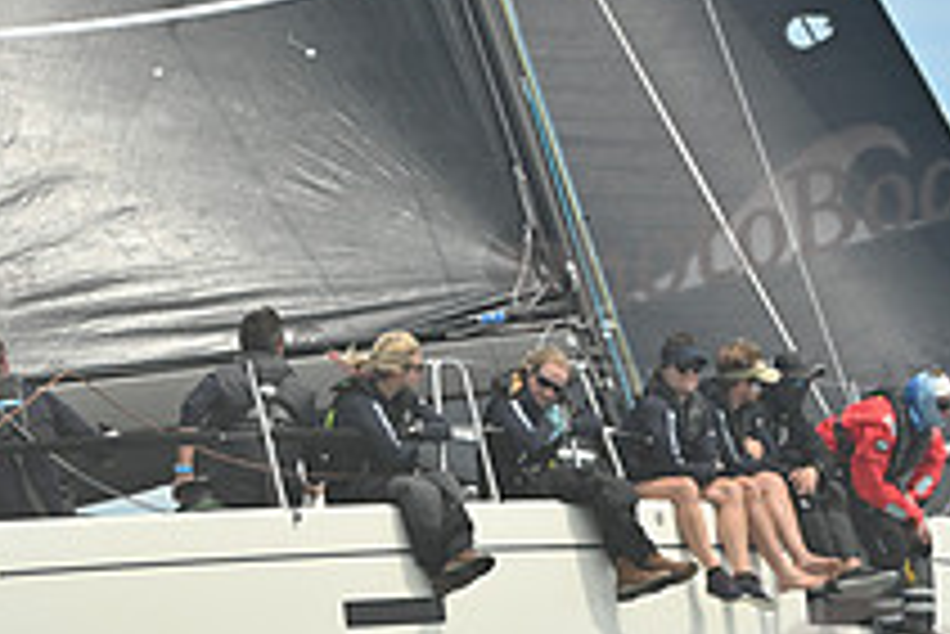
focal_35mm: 192
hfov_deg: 10.7
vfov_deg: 7.2
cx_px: 275
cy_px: 515
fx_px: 5070
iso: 320
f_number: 9
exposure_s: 1/1250
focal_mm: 70
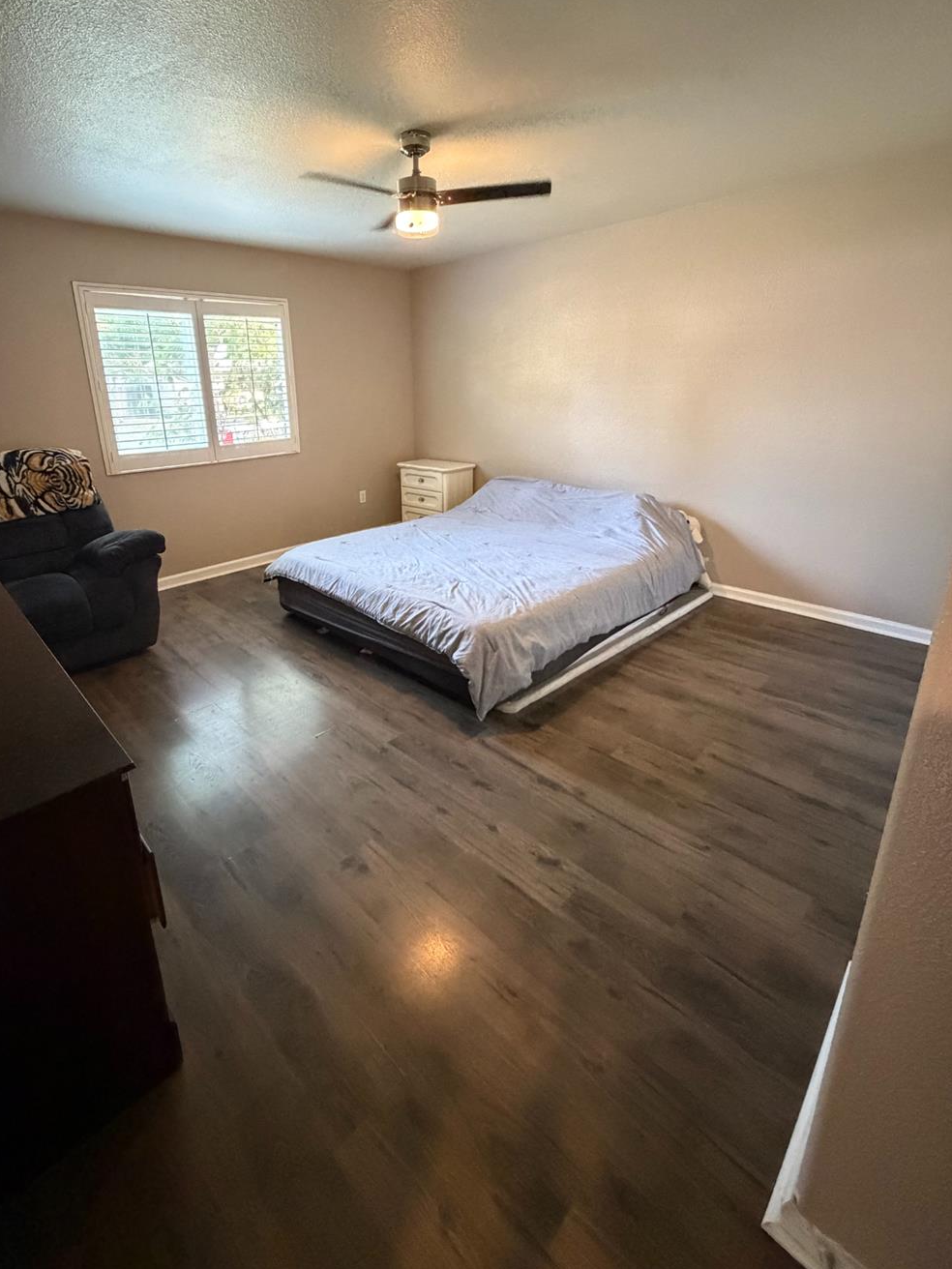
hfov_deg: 77.7
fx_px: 587
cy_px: 559
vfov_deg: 94.1
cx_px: 415
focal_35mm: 16
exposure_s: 1/60
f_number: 2.2
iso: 1000
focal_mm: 2.22
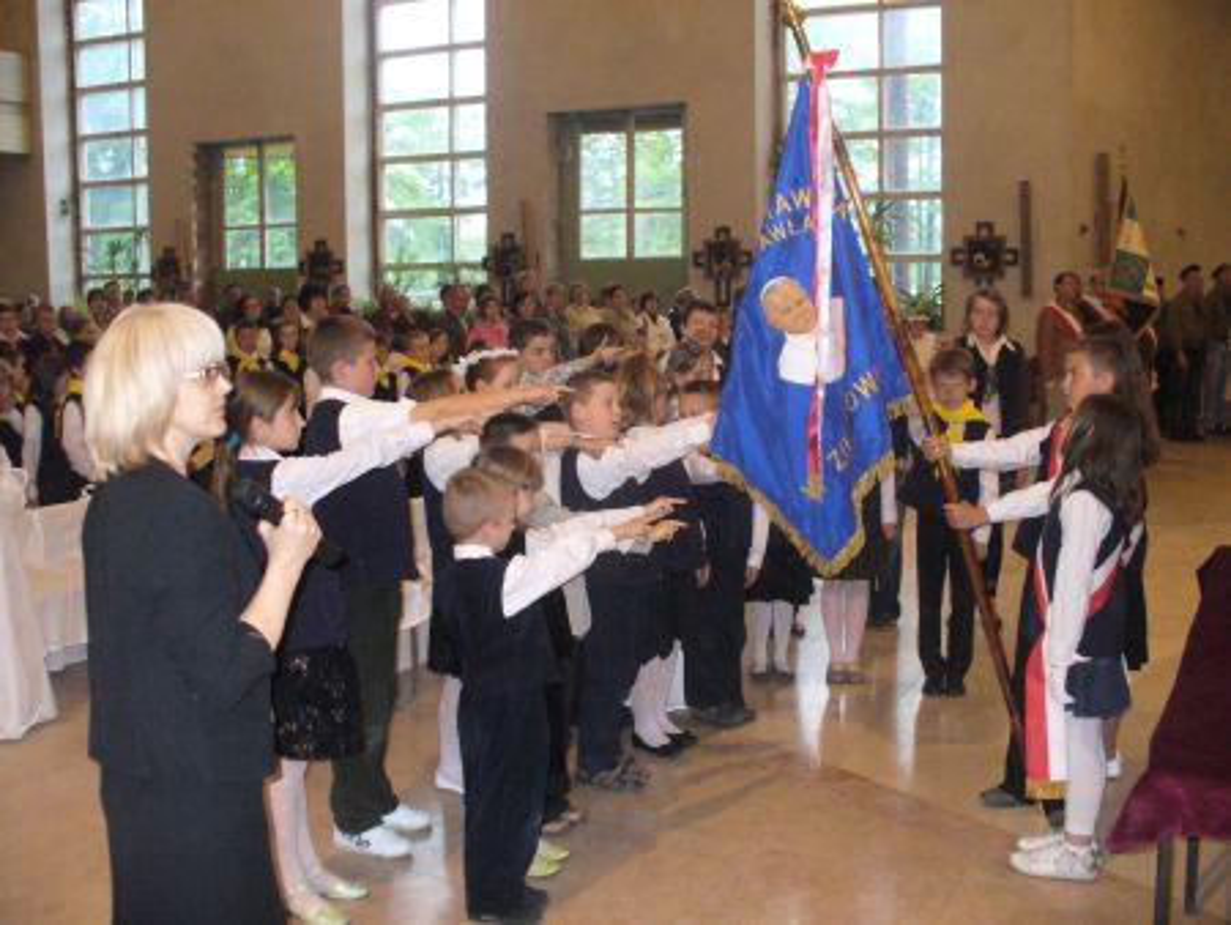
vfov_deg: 38.7
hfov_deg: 50.1
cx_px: 616
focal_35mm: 37
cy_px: 462
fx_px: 1316
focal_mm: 6.1
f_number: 2.8
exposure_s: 1/30
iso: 400
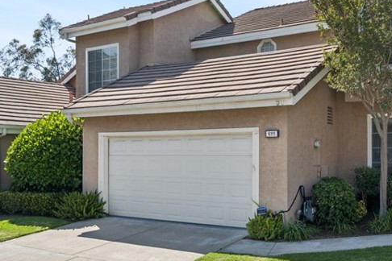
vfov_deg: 33.4
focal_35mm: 40
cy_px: 124
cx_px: 271
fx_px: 436
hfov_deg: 47.4
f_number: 8
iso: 100
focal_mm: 19
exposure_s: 1/200
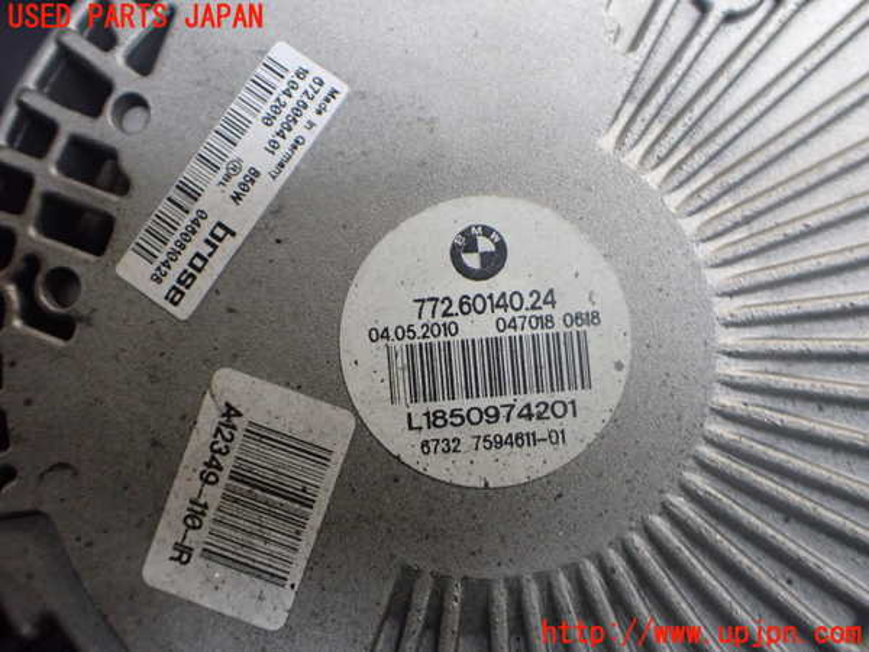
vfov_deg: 46.8
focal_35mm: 30
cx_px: 434
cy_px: 326
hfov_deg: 60.0
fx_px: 753
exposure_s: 1/125
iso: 640
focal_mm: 5.4
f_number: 2.3
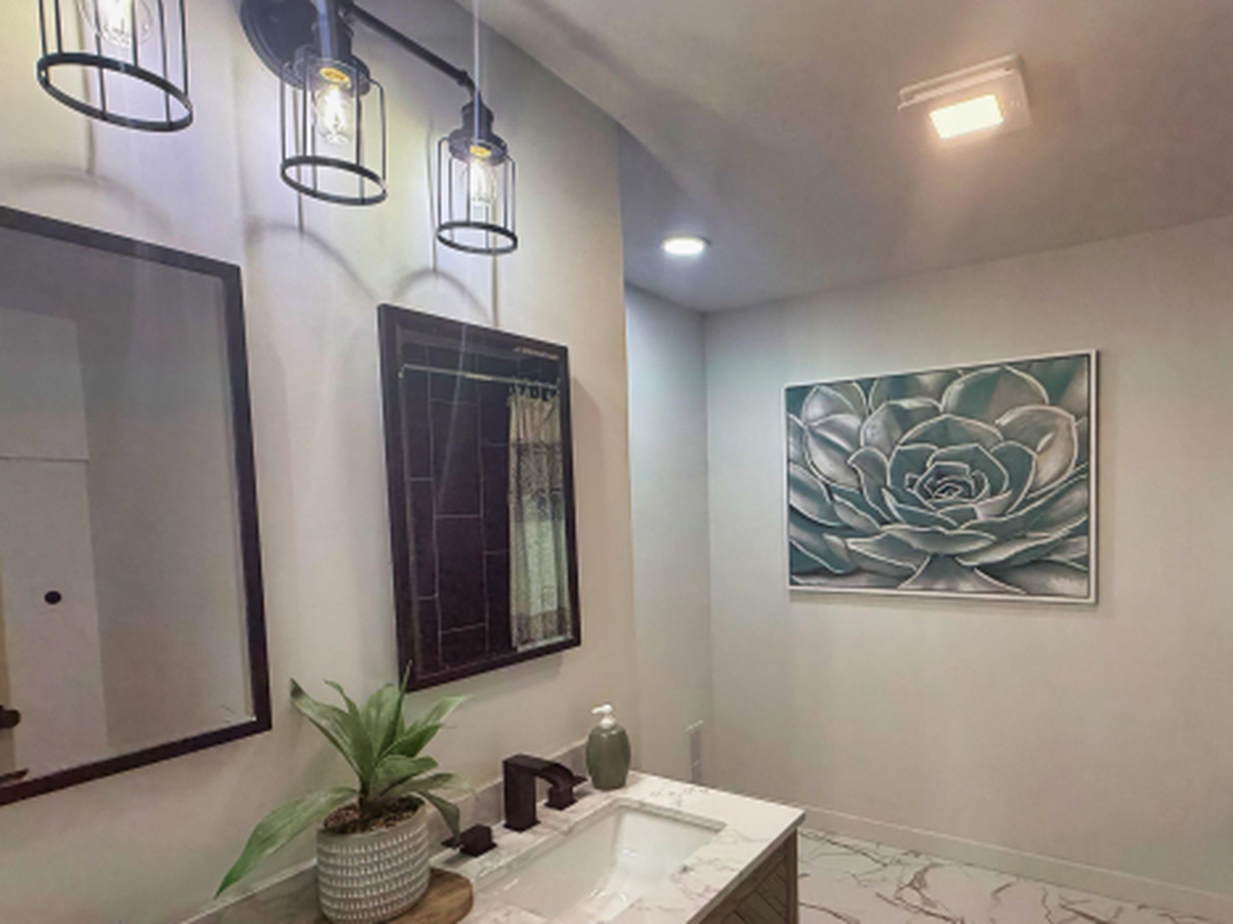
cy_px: 541
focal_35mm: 20
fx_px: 712
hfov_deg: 81.2
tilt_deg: -2.7
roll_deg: +2.0
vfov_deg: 65.5
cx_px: 709
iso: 100
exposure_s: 1/121
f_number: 2.2
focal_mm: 2.22
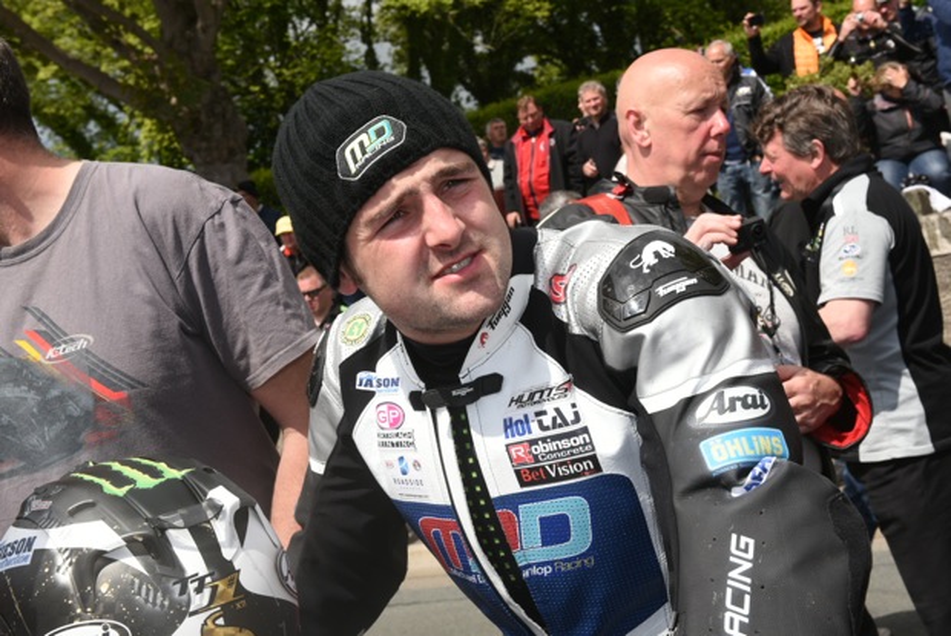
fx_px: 1481
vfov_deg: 24.3
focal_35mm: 56
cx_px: 476
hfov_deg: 35.6
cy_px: 318
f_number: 11
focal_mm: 56
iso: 200
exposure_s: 1/200
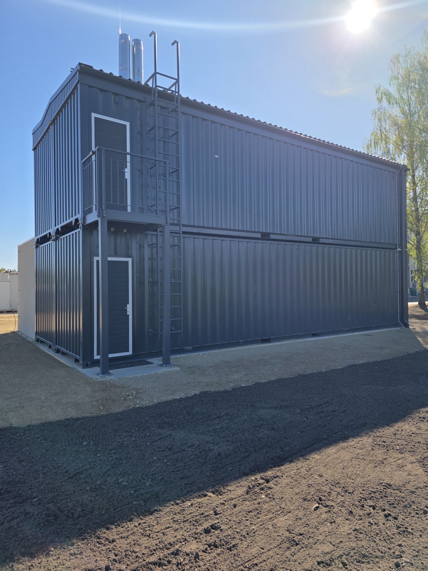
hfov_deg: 58.9
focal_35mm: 23
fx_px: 379
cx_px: 214
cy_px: 286
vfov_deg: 73.9
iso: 80
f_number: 1.7
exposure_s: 1/6574
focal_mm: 6.3
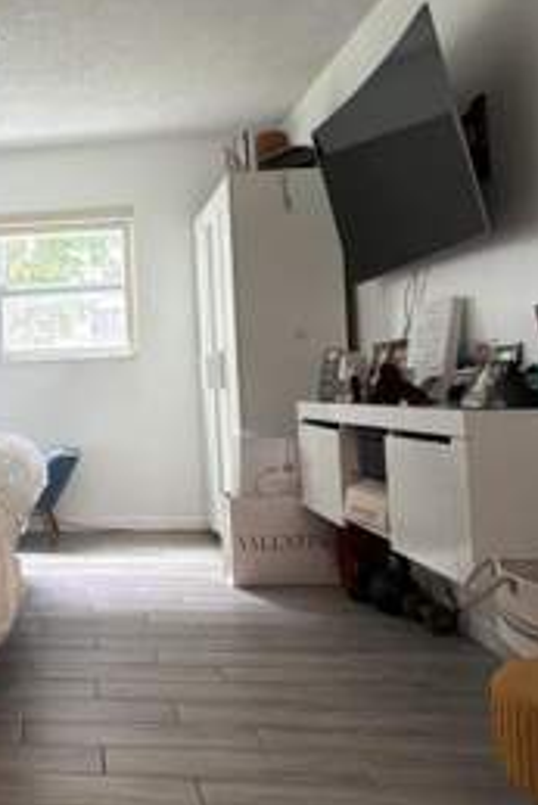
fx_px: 806
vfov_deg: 53.0
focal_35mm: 36
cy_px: 364
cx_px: -40
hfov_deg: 32.8
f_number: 2.2
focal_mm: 2.22
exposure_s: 1/60
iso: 500
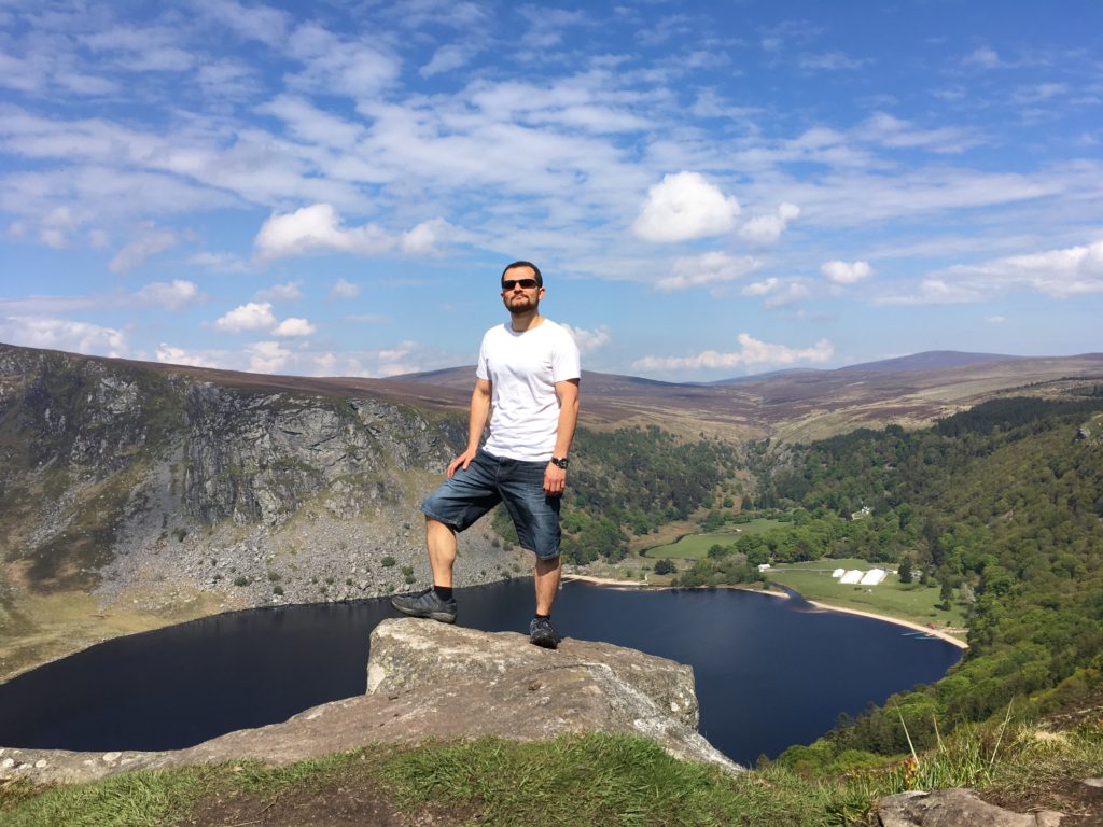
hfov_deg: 61.7
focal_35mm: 29
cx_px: 552
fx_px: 924
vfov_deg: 48.2
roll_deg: +2.3
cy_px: 414
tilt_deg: +0.3
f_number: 2.2
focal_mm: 4.15
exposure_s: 1/1789
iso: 25
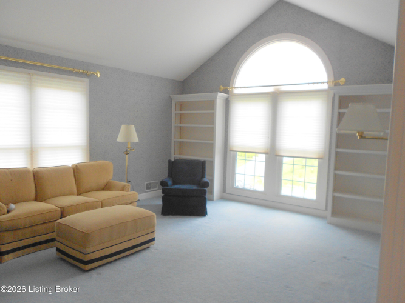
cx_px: 202
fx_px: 304
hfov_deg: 67.3
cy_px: 152
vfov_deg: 53.0
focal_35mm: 26
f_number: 3.2
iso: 100
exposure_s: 1/30
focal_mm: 4.6
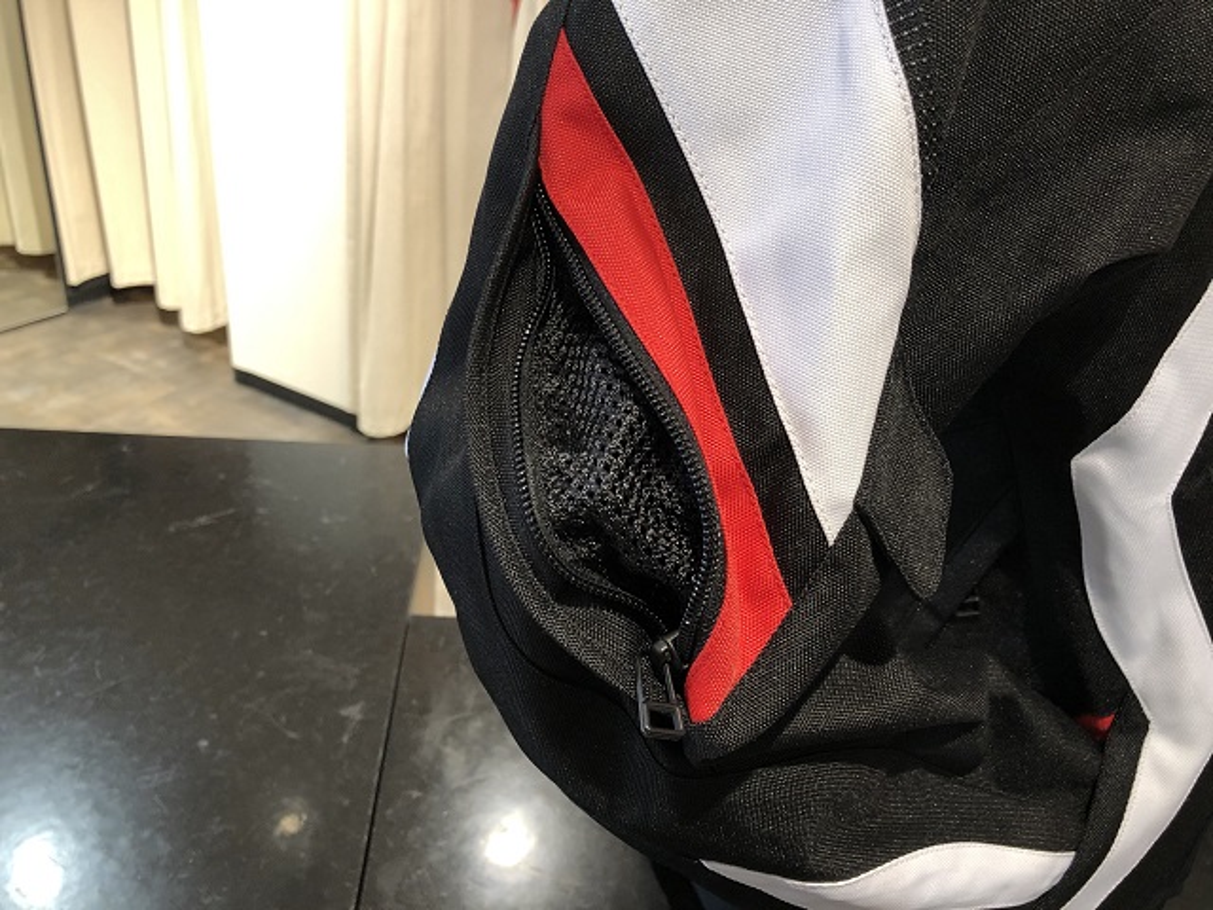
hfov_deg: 63.4
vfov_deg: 49.7
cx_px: 606
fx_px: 981
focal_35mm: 28
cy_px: 455
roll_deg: -5.8
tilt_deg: -28.8
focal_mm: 4
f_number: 1.8
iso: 40
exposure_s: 1/20
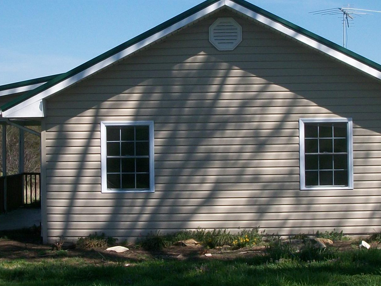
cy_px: 141
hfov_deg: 22.7
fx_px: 947
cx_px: 156
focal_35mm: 86
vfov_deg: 17.2
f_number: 5.6
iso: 80
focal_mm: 6.3
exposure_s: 1/400
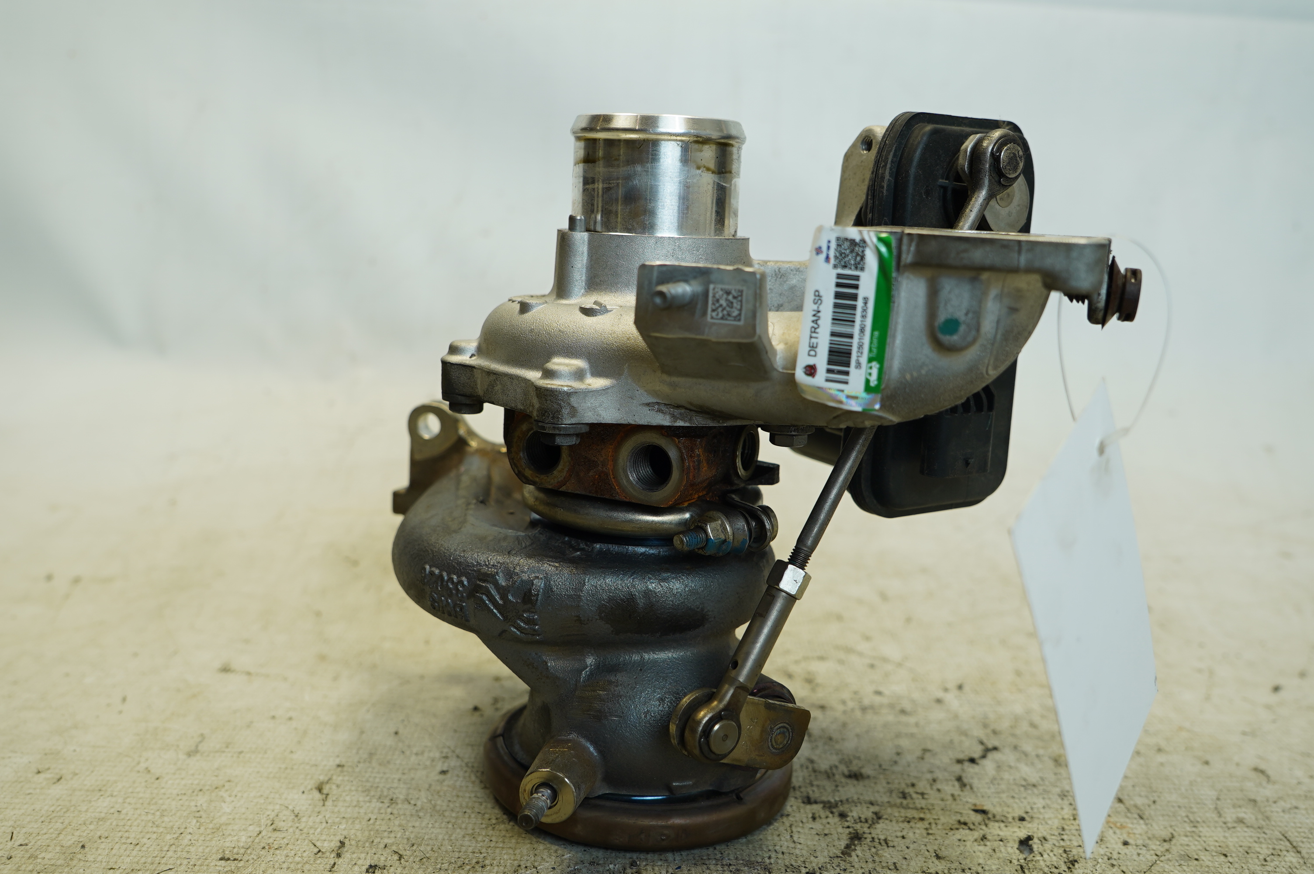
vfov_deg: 38.8
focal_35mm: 34
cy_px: 437
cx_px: 657
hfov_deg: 55.8
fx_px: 1240
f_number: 4
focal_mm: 23
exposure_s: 1/60
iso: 160
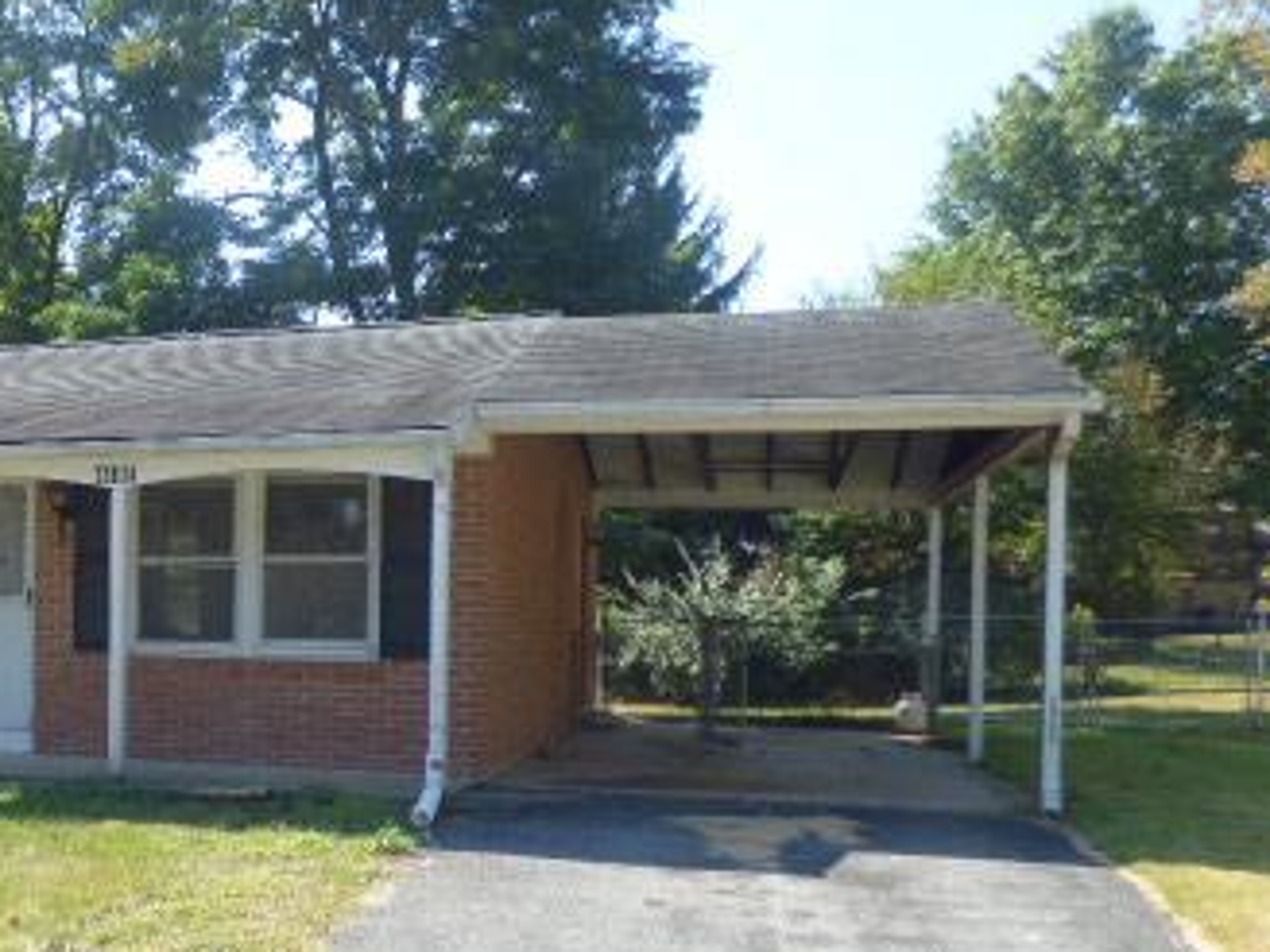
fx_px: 1431
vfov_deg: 36.4
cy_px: 635
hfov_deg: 44.0
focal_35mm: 39
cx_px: 147
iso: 100
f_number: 2.8
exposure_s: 1/800
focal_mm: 3.58
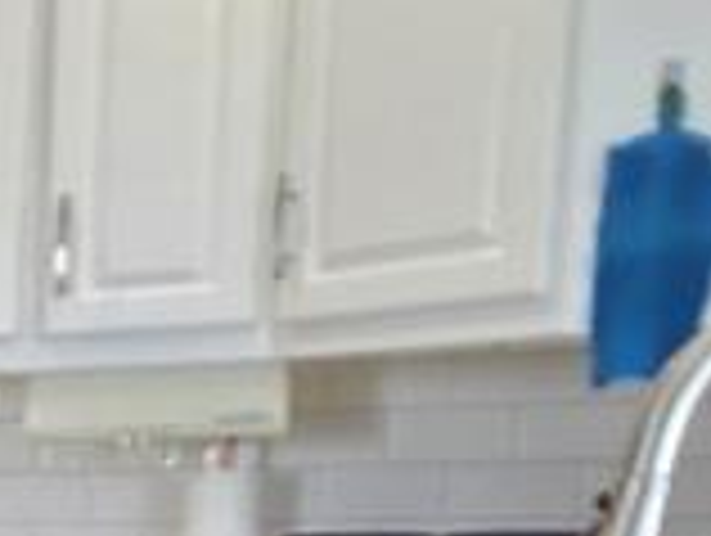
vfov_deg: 16.2
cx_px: -698
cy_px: 784
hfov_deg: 17.2
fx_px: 1728
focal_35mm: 84
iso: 125
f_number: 1.9
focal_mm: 2.2
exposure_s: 1/120
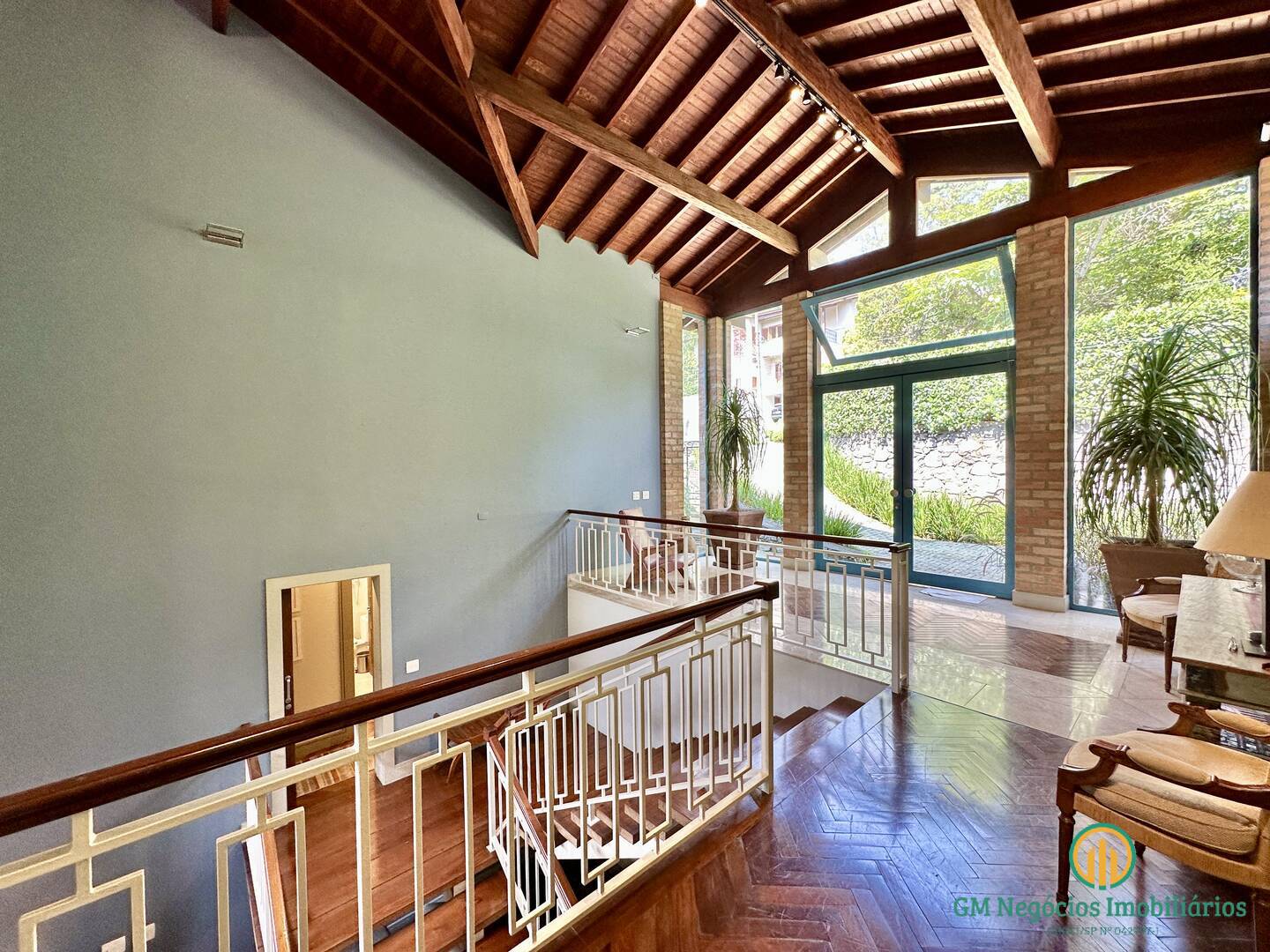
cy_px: 476
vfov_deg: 85.7
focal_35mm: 14
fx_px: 514
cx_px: 635
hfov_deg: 102.1
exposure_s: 1/120
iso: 100
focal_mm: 2.22
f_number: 2.2
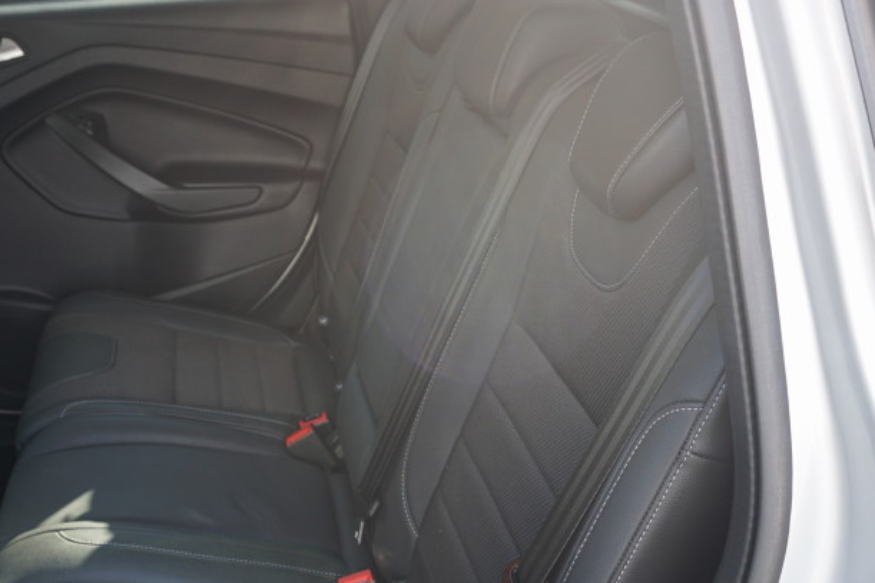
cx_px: 388
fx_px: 1069
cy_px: 468
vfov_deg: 29.8
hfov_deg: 44.4
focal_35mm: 44
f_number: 4
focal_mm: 16
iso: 125
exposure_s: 1/60
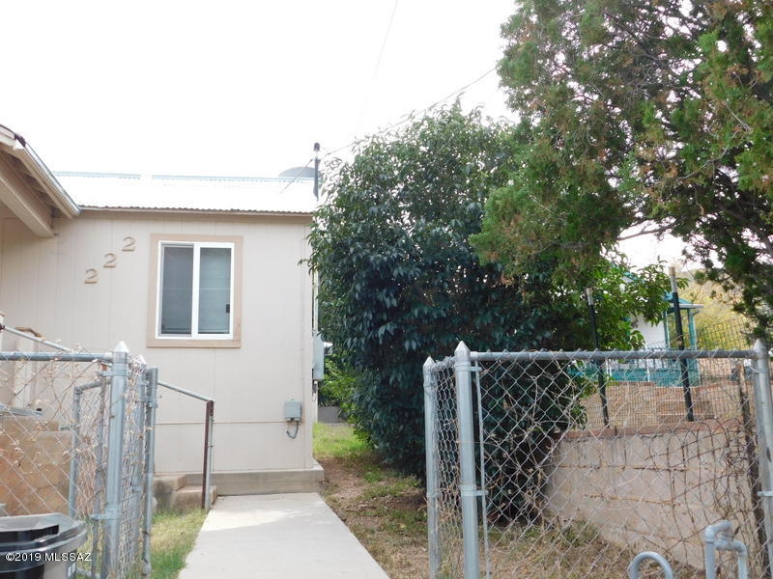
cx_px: 386
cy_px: 290
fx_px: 804
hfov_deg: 51.4
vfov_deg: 39.7
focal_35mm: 36
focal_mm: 6.3
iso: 125
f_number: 3.5
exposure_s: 1/320
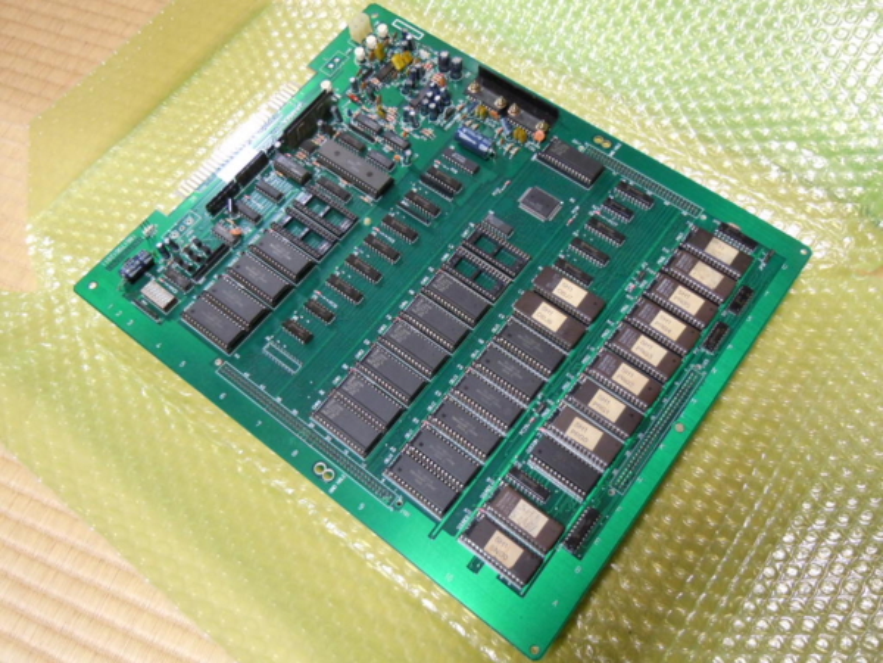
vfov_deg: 46.8
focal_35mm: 30
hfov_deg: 60.0
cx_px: 442
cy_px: 332
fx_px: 765
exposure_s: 1/10
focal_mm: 5.4
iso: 400
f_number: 3.5
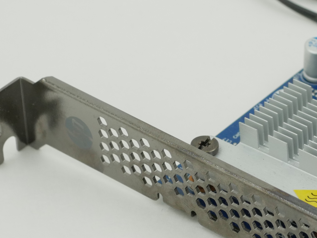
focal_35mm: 202
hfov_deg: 9.7
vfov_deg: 7.4
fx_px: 1850
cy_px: 72
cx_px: 333
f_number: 5.6
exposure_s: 1/125
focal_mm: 30
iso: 400
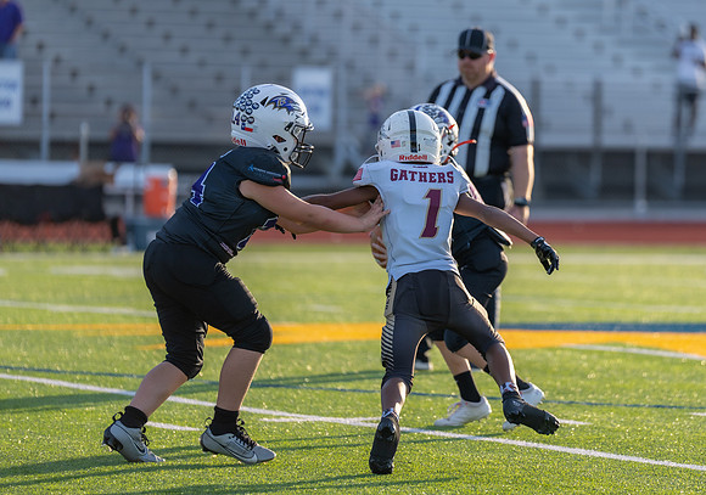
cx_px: 470
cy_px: 182
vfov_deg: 5.4
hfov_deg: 7.7
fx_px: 5218
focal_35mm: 262
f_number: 2.8
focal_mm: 200
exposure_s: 1/1250
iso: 250
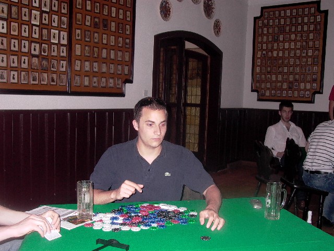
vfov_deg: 37.7
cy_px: 126
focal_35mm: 38
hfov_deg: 49.0
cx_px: 167
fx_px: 367
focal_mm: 8.19
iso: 100
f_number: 2.13
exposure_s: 1/64.2
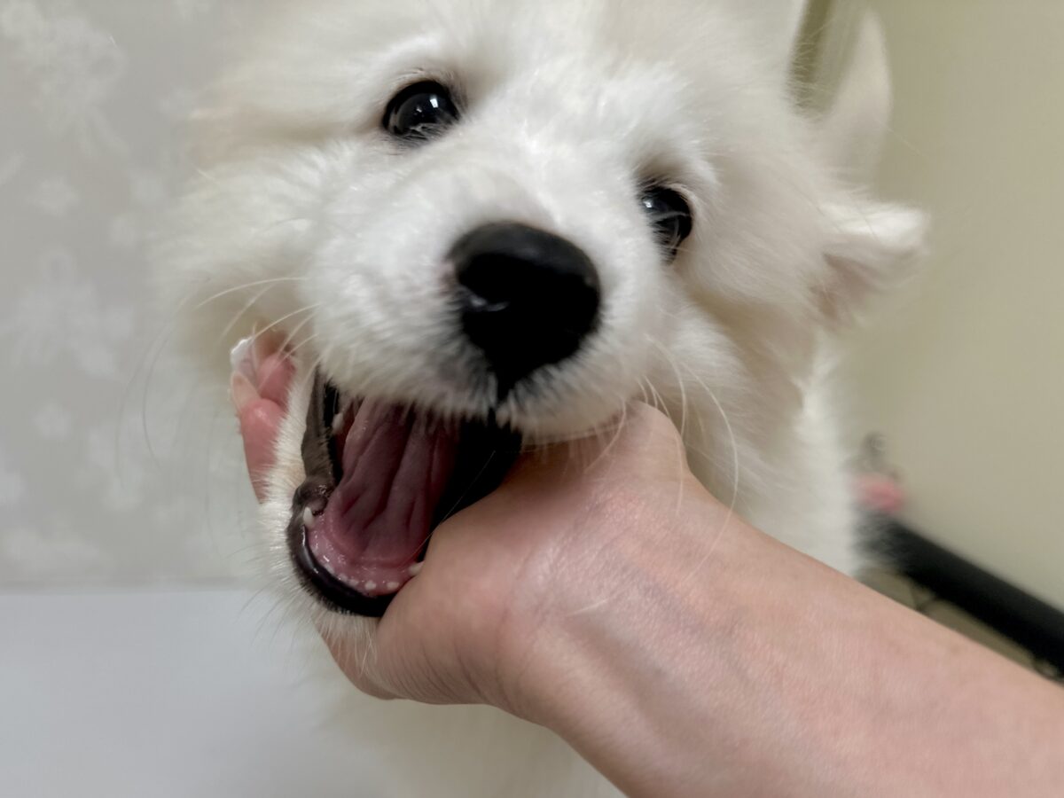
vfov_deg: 56.8
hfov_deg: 71.6
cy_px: 399
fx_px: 738
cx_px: 532
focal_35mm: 24
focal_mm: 6.86
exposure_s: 1/129
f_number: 1.78
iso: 64
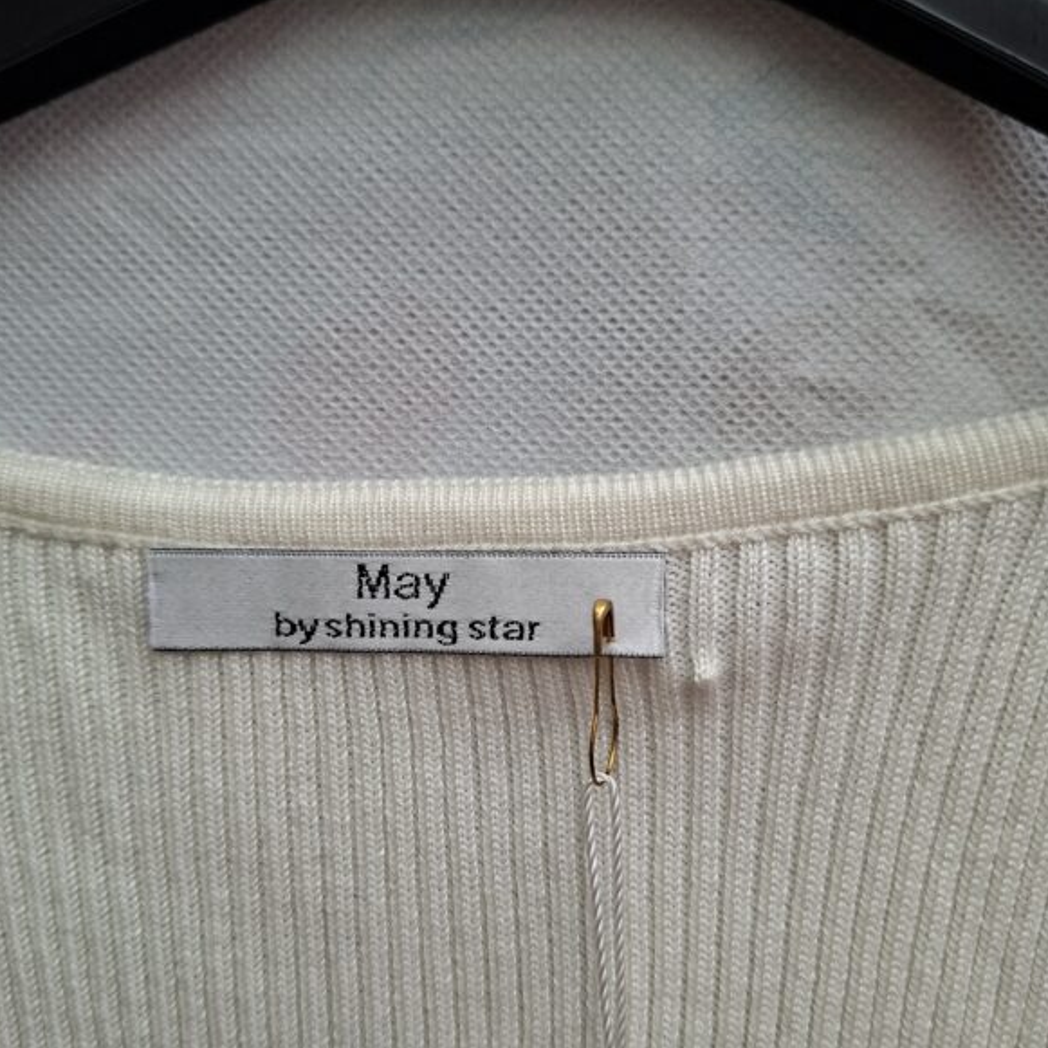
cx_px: 532
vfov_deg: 57.1
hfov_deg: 57.3
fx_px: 959
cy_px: 588
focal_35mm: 28
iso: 50
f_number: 1.8
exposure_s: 1/197
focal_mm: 5.54
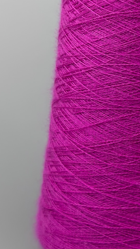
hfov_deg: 22.0
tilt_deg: -10.0
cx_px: 160
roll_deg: +1.4
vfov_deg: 40.0
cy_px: 79
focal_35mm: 51
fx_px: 336
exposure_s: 1/929
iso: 80
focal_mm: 6.76
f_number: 1.78
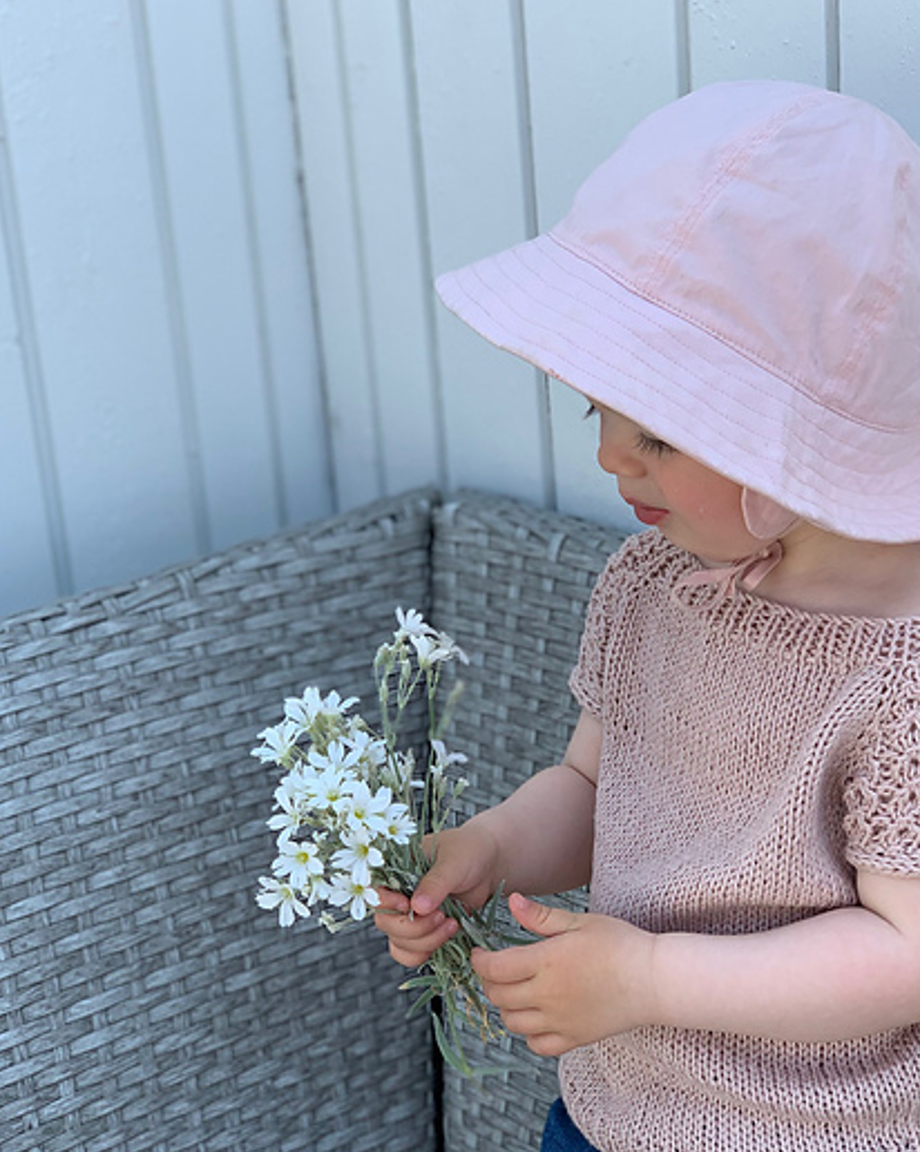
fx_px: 2147
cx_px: 518
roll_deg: +3.5
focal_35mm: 63
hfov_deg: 24.2
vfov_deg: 30.0
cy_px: 632
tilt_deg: -20.3
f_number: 2.4
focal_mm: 6
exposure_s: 1/384
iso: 16
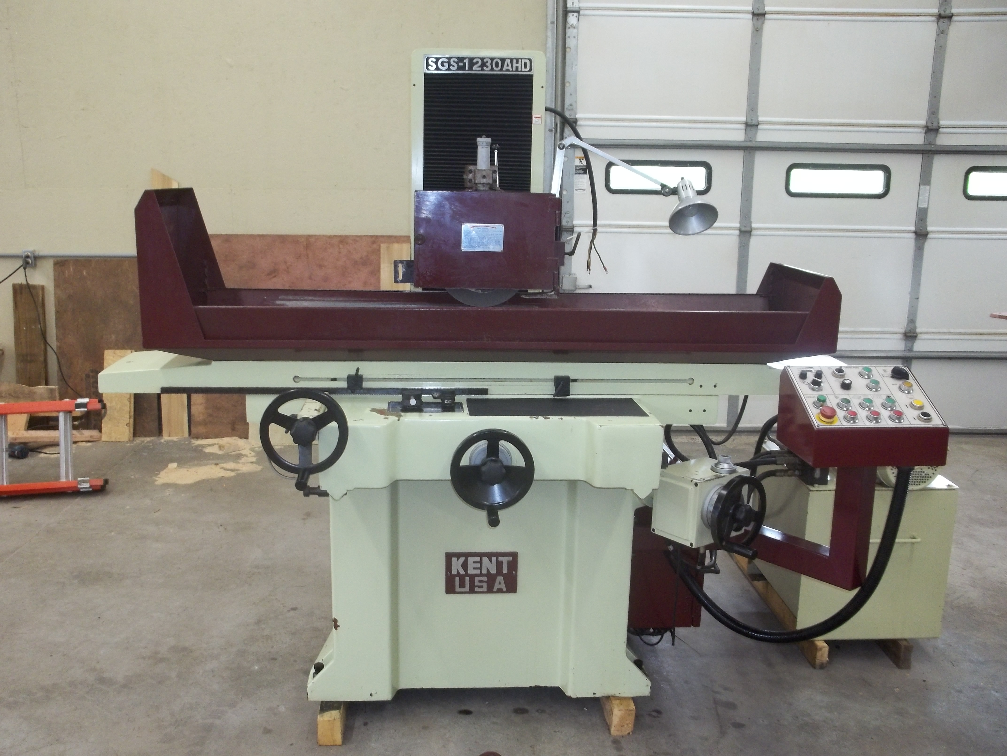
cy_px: 378
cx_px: 504
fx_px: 960
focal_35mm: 33
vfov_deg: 42.9
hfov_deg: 55.4
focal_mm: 5.9
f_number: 3.3
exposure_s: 1/30
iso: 160
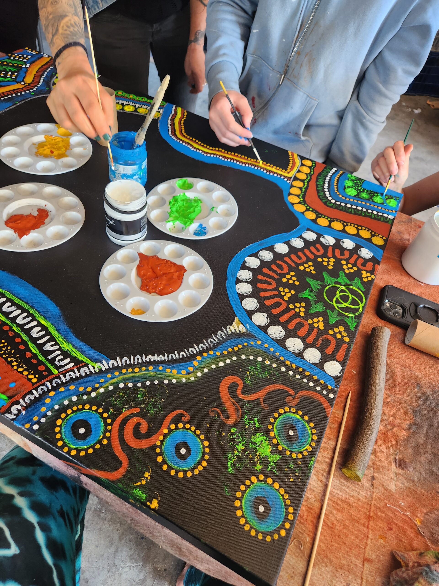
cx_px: 220
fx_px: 389
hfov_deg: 58.9
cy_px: 293
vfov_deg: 73.9
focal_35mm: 23
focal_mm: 5.4
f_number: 1.8
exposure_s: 1/100
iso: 160
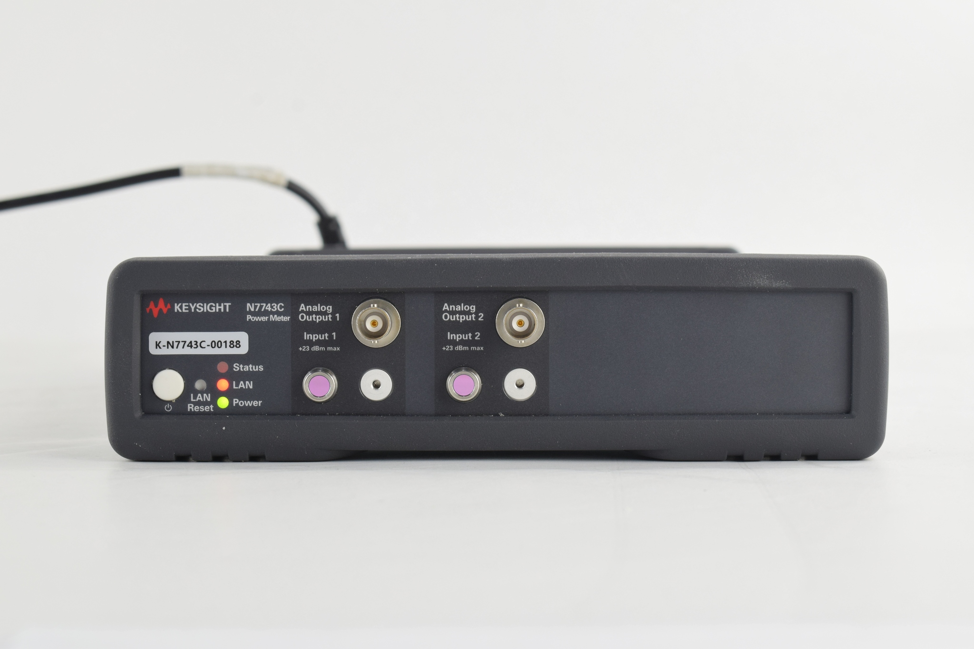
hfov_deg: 24.6
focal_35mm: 82
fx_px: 2232
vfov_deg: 16.6
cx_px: 487
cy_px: 324
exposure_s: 1/30
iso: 400
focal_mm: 55
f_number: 10
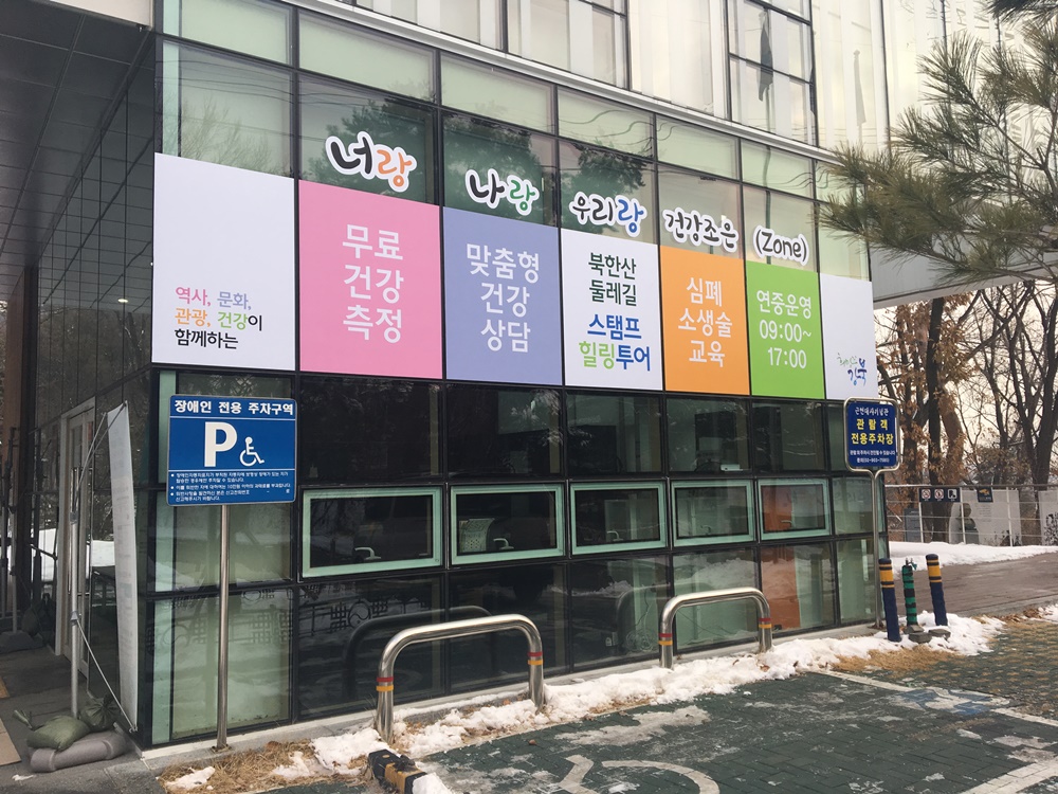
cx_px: 529
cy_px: 397
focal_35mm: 29
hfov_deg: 61.7
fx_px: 886
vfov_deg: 48.2
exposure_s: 1/256
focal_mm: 4.15
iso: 25
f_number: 2.2
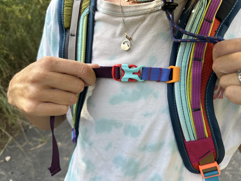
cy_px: 90
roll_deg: -1.8
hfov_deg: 71.6
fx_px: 167
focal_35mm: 24
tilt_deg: -21.0
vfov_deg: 56.8
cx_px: 120
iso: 80
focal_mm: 6.86
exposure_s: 1/623
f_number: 1.78
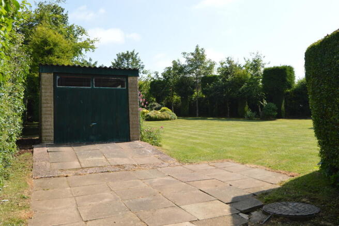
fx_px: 339
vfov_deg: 36.8
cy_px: 113
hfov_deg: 53.2
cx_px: 170
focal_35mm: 36
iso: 100
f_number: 8
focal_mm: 24
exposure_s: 1/200
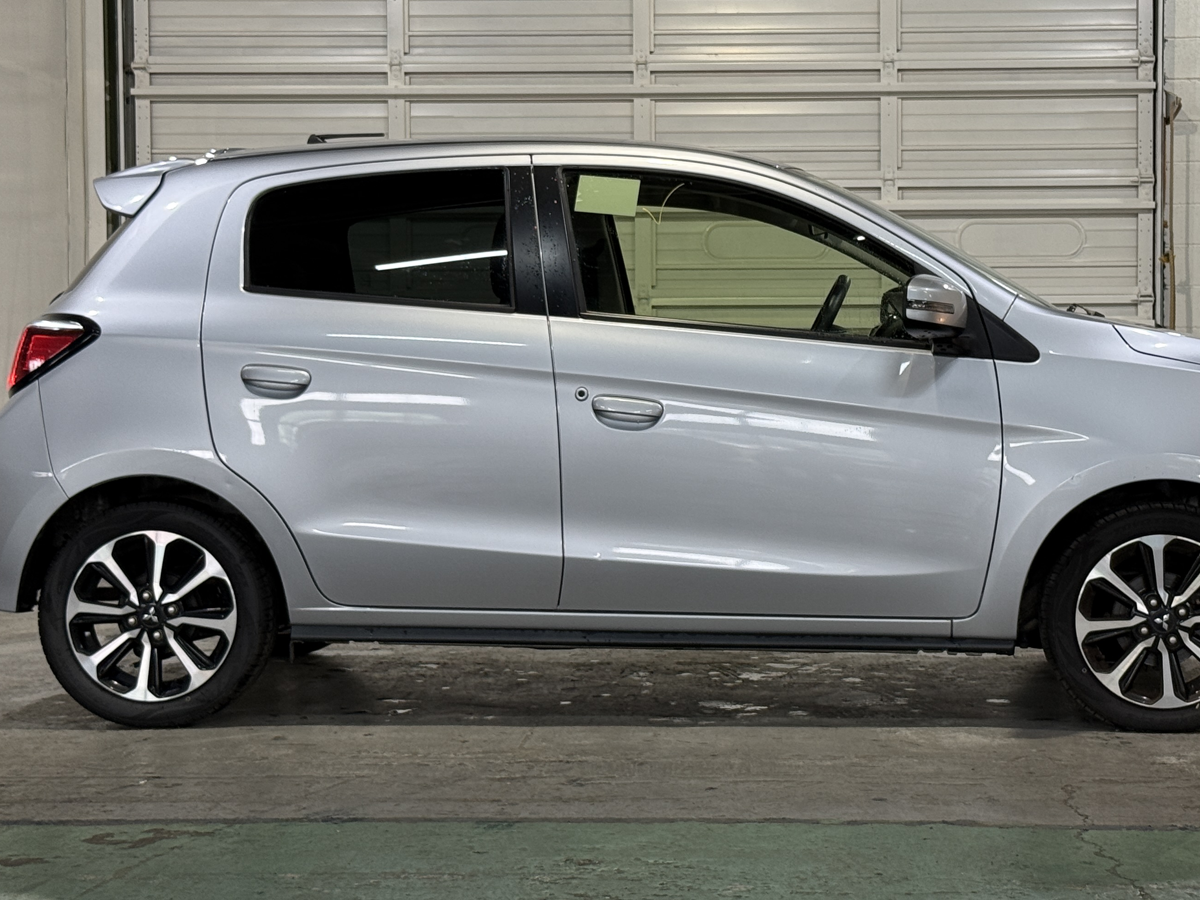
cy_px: 384
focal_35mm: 74
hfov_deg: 26.3
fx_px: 2566
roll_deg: -0.4
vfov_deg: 19.9
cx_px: 721
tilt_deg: -0.4
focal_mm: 6.76
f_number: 1.78
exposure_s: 1/60
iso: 64
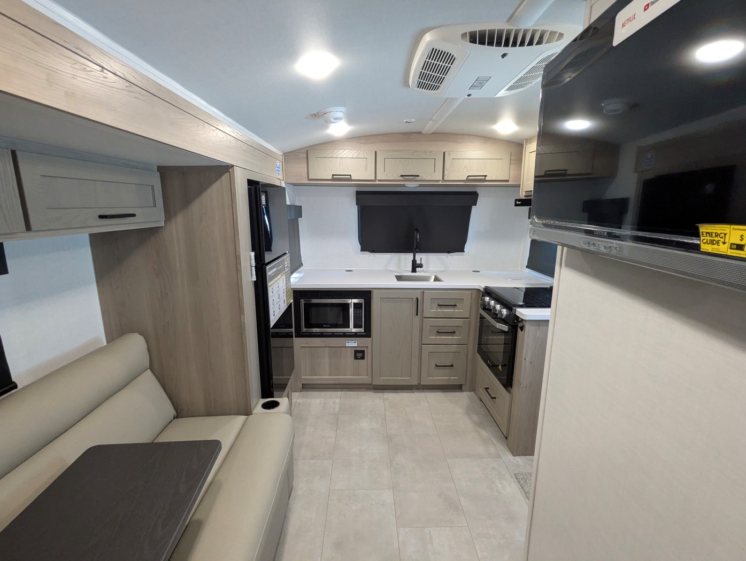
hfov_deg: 94.4
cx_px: 373
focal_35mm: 16
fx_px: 345
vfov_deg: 78.2
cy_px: 280
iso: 333
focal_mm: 2.35
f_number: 2.2
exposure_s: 1/50
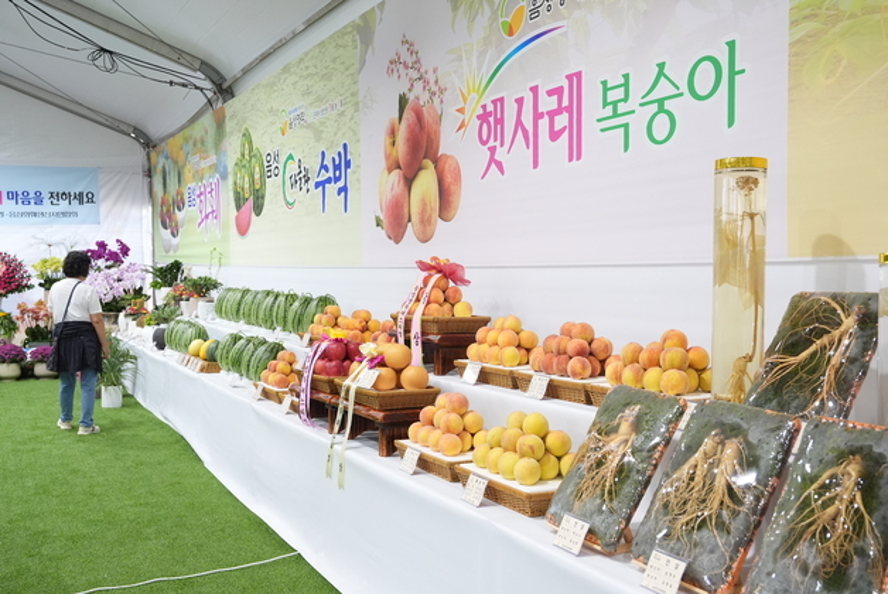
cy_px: 297
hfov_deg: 54.4
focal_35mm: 35
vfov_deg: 37.9
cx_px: 444
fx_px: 864
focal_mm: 35
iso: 3200
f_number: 5
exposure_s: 1/400
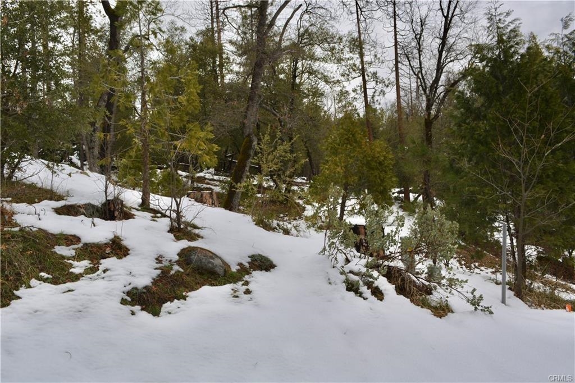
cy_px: 192
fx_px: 527
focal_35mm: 33
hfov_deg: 57.2
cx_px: 288
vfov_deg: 39.9
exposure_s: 1/200
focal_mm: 22
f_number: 9
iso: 100
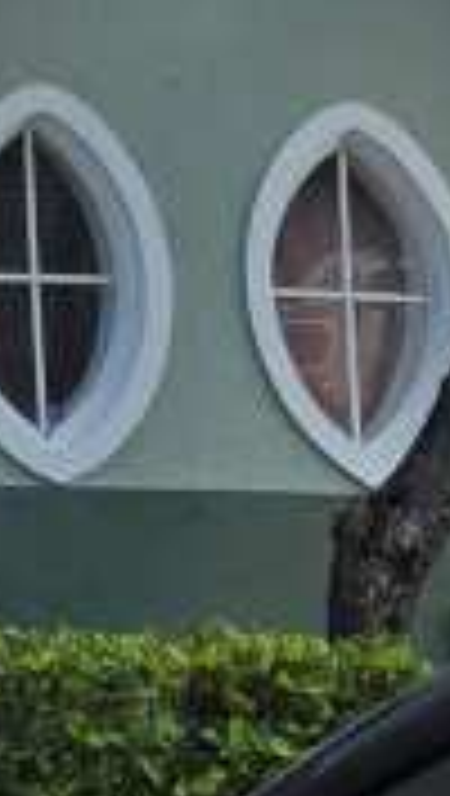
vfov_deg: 17.6
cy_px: -283
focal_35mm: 113
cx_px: -648
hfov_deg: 9.5
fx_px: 2389
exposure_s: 1/1804
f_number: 1.8
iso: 25
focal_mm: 5.4
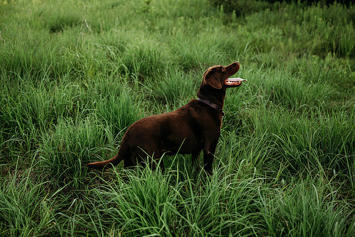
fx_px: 454
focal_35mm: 46
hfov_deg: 42.7
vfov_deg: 29.3
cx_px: 178
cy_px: 118
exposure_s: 1/500
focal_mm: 46
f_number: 3.2
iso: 320
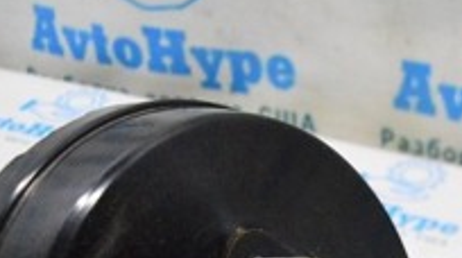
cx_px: 353
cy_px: 359
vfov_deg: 11.3
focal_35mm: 104
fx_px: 1268
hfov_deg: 20.5
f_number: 3.8
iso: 6400
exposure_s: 1/800
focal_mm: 21
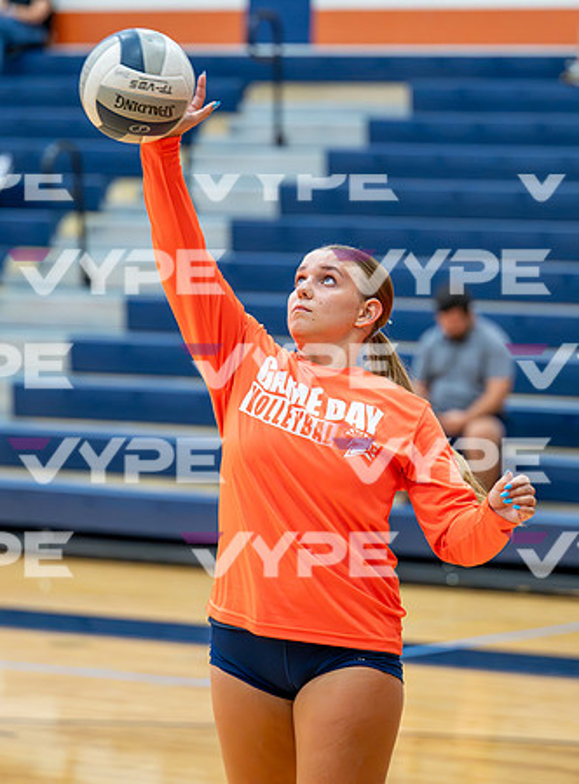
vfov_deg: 11.9
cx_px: 274
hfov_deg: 8.8
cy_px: 391
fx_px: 3752
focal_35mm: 166
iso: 5000
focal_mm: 110
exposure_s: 1/800
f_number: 2.8
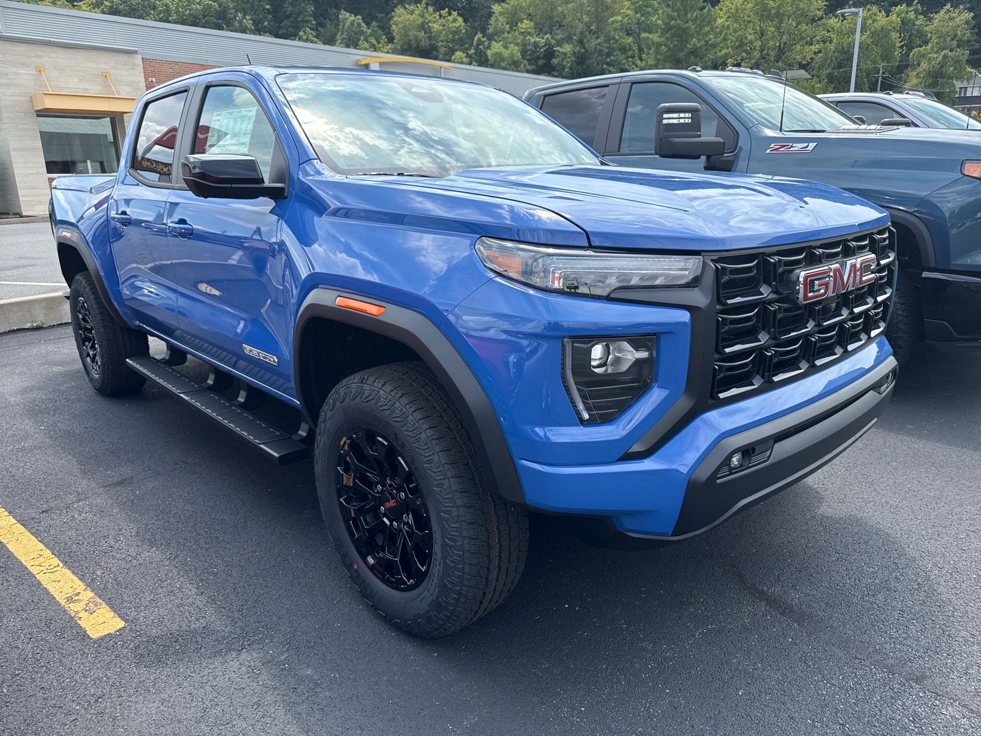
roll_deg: +0.8
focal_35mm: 24
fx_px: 680
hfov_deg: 71.6
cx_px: 490
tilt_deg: -15.6
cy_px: 368
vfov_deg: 56.8
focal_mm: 6.76
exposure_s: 1/1727
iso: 80
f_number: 1.78
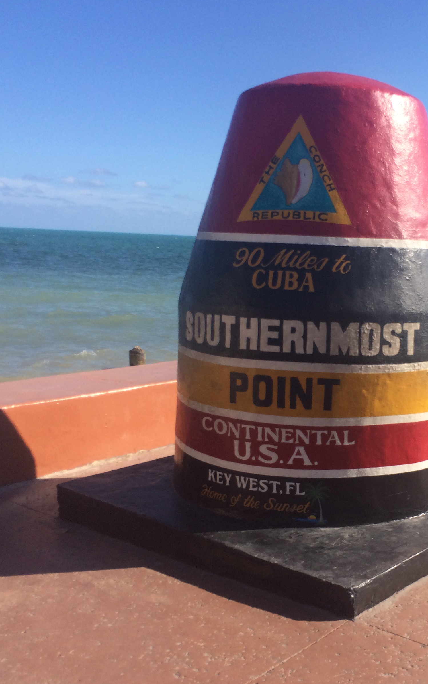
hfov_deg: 29.6
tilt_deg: -8.0
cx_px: 362
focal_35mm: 42
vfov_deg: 47.2
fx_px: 784
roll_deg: -2.6
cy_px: 349
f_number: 2.2
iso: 32
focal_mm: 4.15
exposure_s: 1/2053
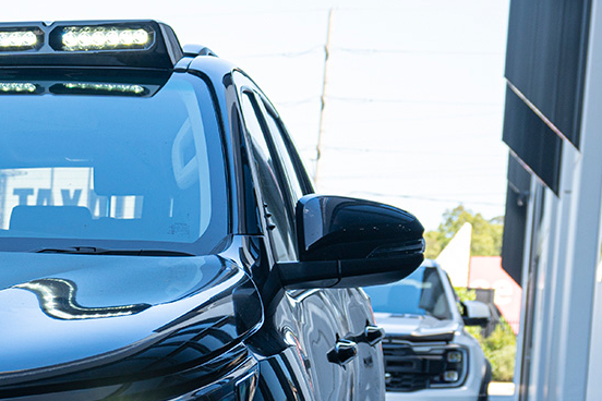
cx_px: -264
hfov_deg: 18.3
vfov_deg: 13.1
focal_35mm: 101
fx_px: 1689
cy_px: 521
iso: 100
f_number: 4.5
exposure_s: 1/80
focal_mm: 31
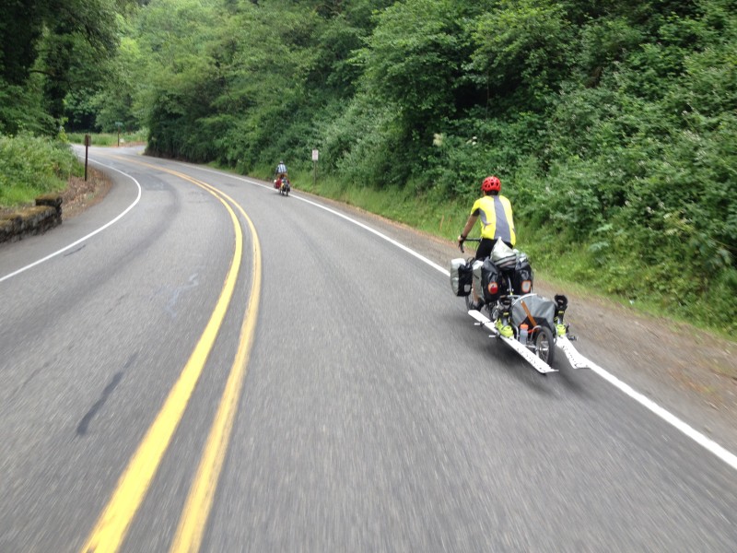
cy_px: 276
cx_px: 368
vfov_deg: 40.7
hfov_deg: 52.6
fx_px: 745
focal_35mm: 35
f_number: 2.4
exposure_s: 1/140
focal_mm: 4.28
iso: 50
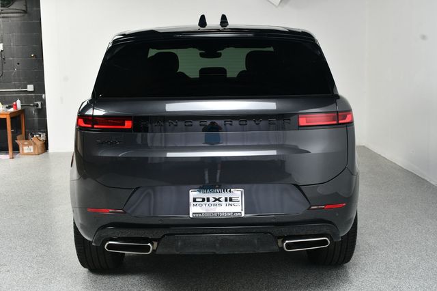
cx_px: 218
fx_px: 582
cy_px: 146
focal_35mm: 48
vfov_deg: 28.0
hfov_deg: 41.1
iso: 100
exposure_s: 1/160
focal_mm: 32
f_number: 9
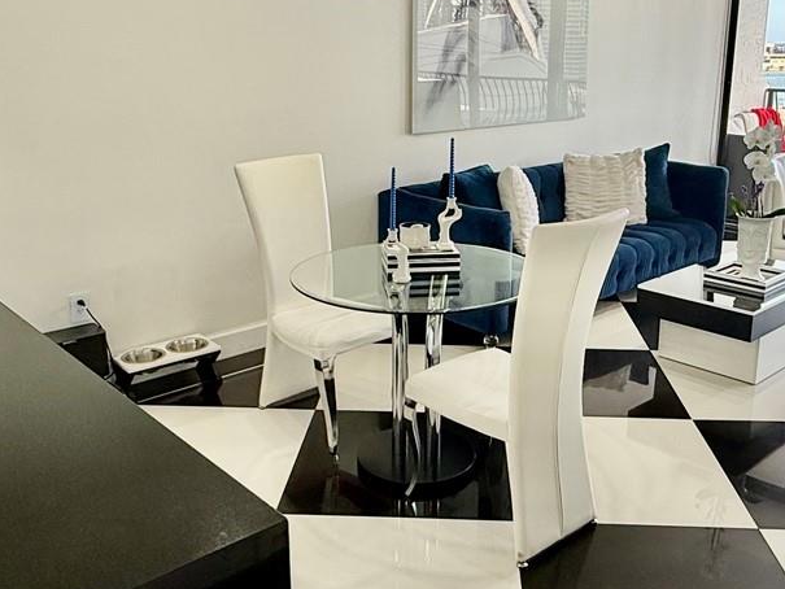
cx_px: 433
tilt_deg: -12.9
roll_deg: -0.9
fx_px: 839
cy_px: 239
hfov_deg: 50.0
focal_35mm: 37
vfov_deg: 38.5
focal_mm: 2.22
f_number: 2.2
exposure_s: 1/120
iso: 80
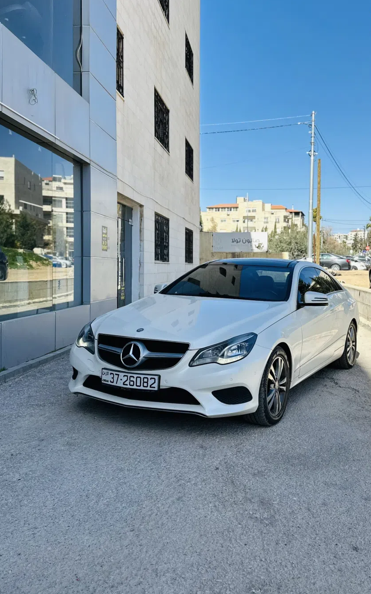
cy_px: 294
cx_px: 220
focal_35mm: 26
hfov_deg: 47.4
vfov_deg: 70.4
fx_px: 421
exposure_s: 1/2410
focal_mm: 6.86
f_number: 1.78
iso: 80
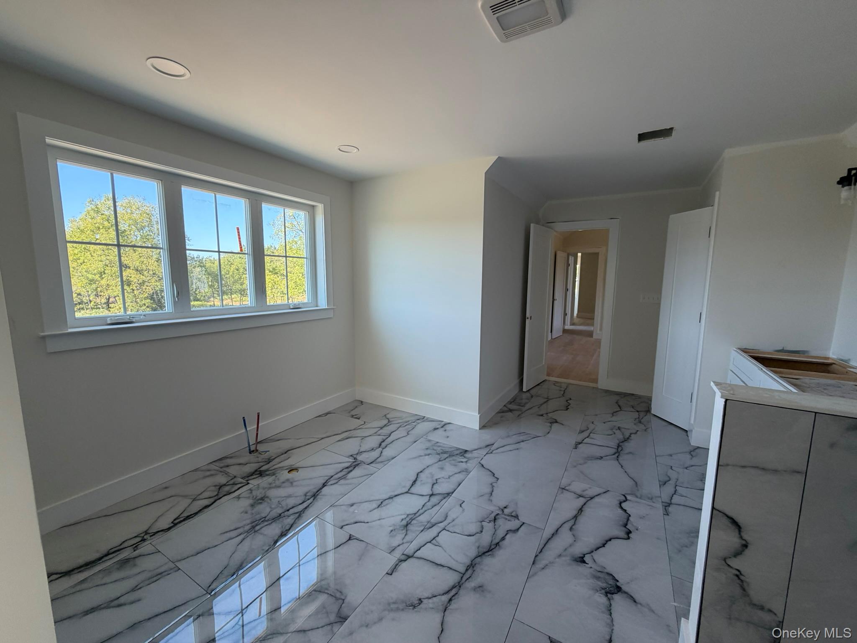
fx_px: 347
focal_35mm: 14
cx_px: 428
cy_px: 322
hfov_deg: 102.1
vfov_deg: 85.7
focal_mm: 2.22
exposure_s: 1/121
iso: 80
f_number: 2.2
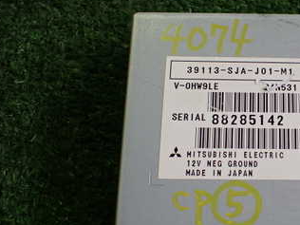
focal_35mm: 57
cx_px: 271
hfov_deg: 32.1
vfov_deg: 25.6
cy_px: 123
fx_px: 494
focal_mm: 5.4
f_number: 2.3
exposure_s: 1/125
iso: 250
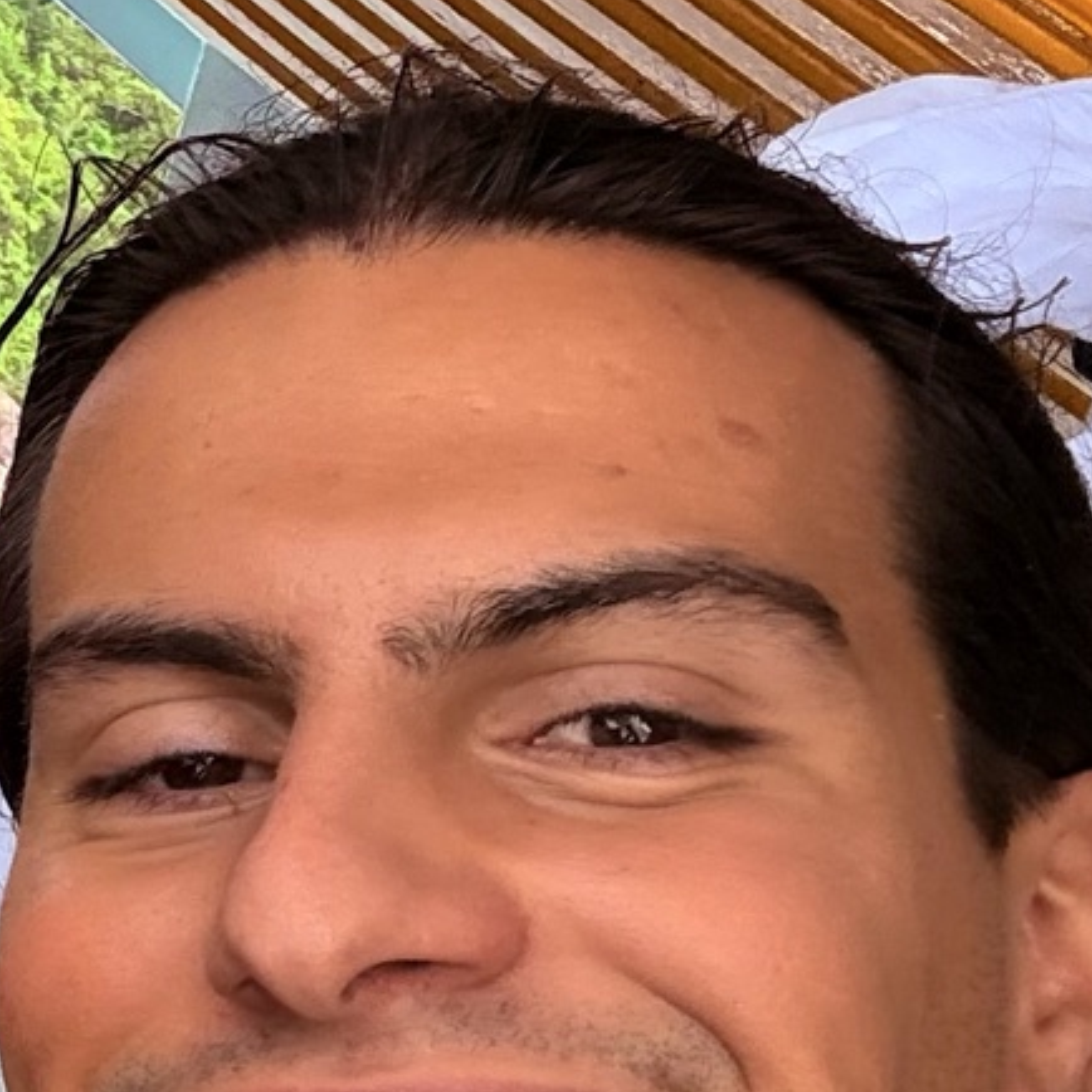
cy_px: 840
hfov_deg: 14.7
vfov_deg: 15.7
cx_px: -546
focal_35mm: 110
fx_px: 3926
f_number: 1.9
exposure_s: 1/280
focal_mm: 2.69
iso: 40
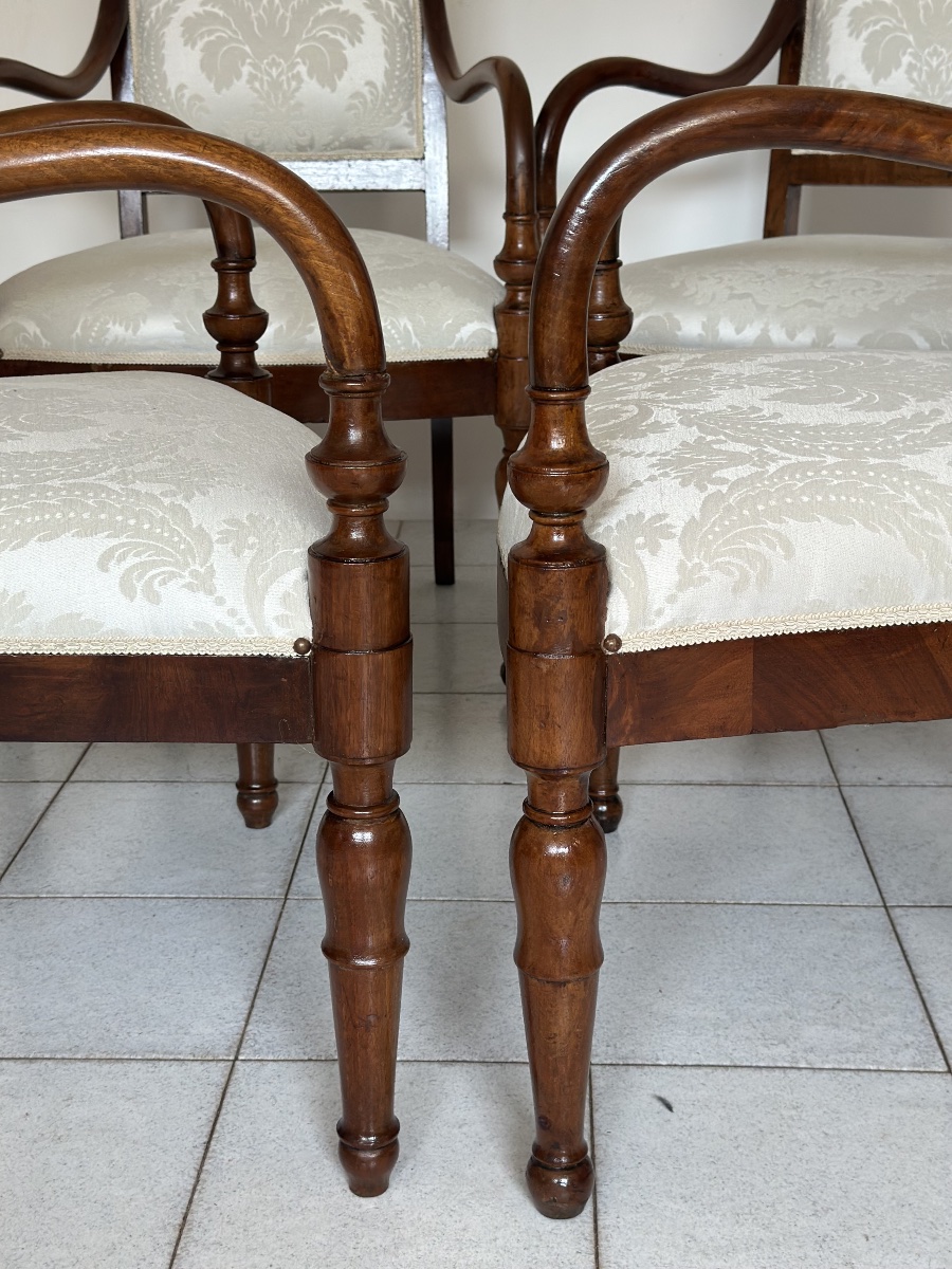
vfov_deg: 39.7
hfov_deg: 30.3
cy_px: 634
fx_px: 1760
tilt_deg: -18.4
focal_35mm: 48
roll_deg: -0.2
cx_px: 476
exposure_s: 1/68
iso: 125
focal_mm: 6.86
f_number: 1.78
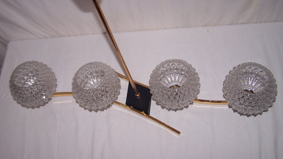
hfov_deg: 48.4
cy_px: 77
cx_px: 141
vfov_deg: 28.3
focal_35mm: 42
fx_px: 315
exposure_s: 1/60
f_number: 2.8
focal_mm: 6.3
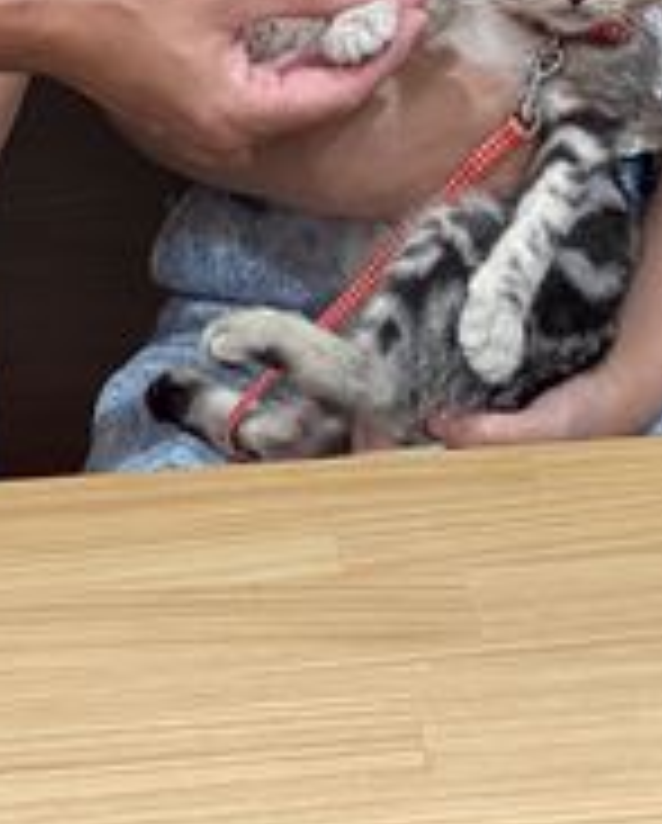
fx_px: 2419
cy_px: 369
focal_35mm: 99
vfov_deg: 19.3
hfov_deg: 15.6
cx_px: 428
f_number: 2.4
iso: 100
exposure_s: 1/100
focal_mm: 3.3
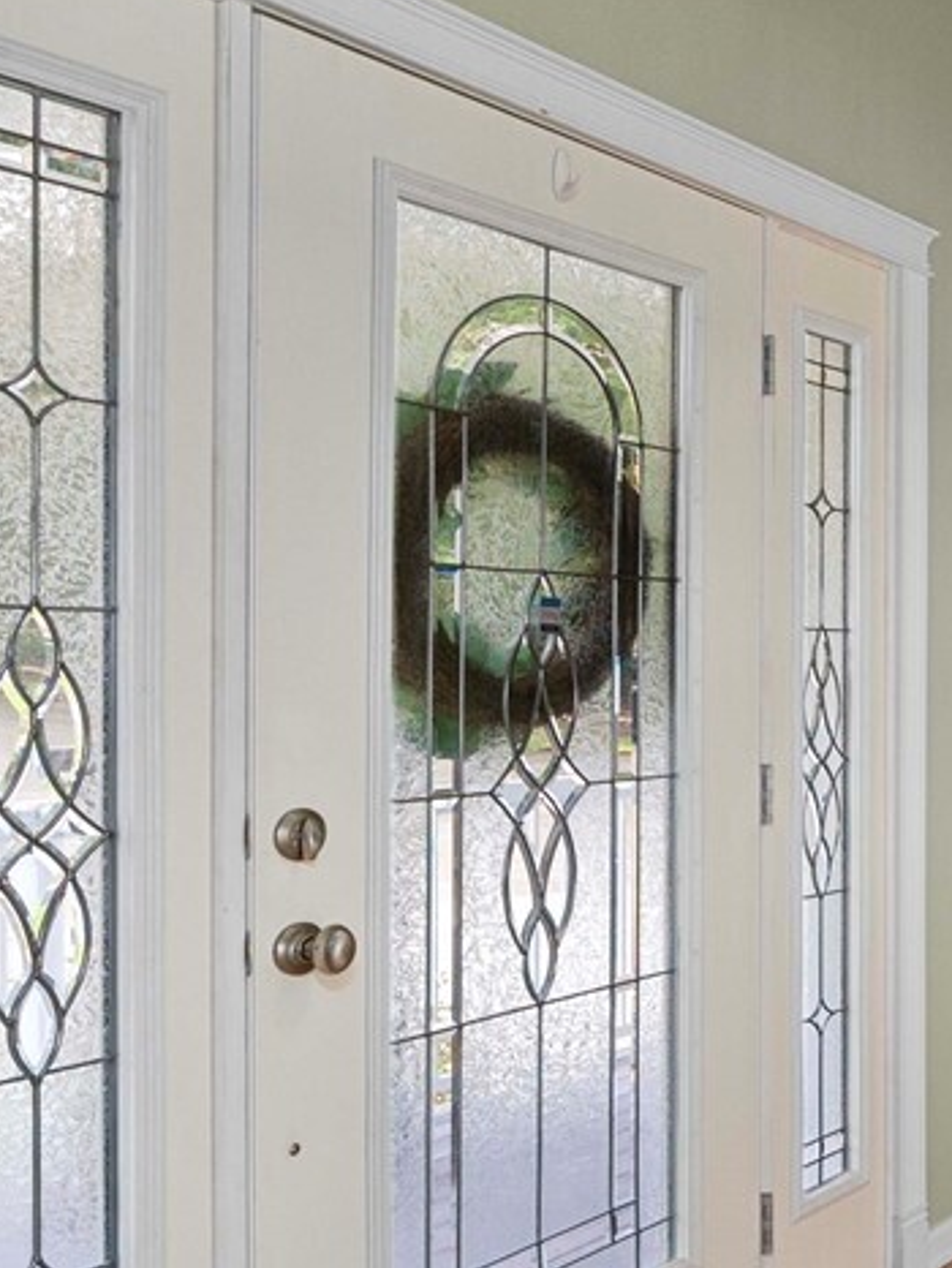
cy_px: 676
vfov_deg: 44.7
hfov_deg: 19.4
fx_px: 1539
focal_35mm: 42
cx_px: 1897
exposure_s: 1/8
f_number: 6.7
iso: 1000
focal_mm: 12
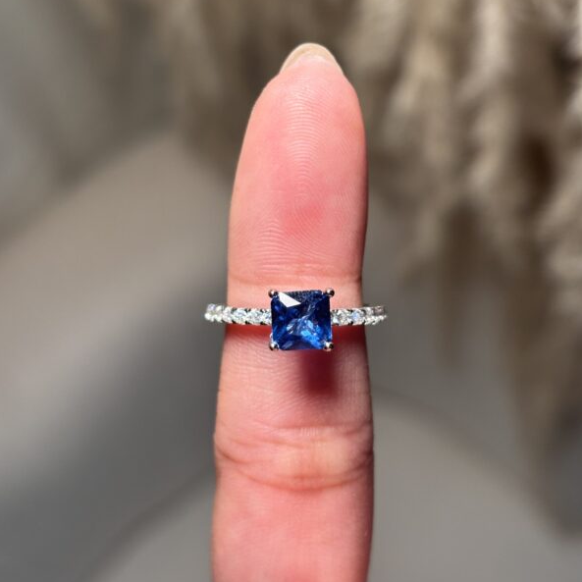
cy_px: 239
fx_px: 1179
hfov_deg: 27.7
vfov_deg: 27.7
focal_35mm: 62
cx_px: 291
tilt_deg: -55.3
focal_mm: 5.96
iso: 50
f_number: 1.6
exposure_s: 1/67
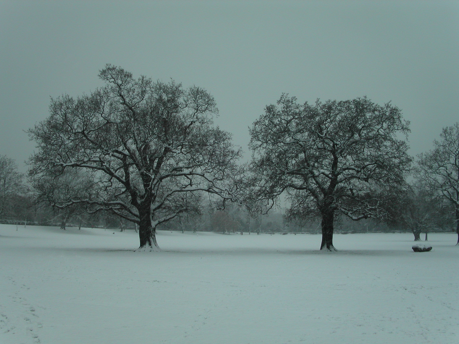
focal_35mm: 38
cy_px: 172
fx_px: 504
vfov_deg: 37.7
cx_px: 230
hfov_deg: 49.0
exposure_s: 1/90
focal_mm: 7.8
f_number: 8
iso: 100
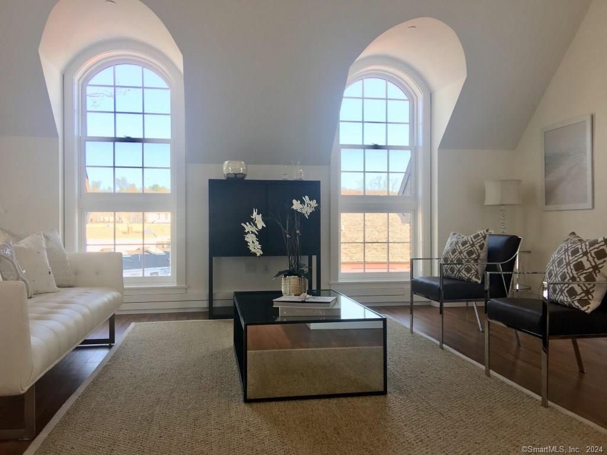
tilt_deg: +0.1
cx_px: 304
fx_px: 509
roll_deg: +0.6
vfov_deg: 48.2
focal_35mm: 29
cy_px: 228
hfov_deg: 61.7
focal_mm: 4.15
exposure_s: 1/120
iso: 25
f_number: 2.2
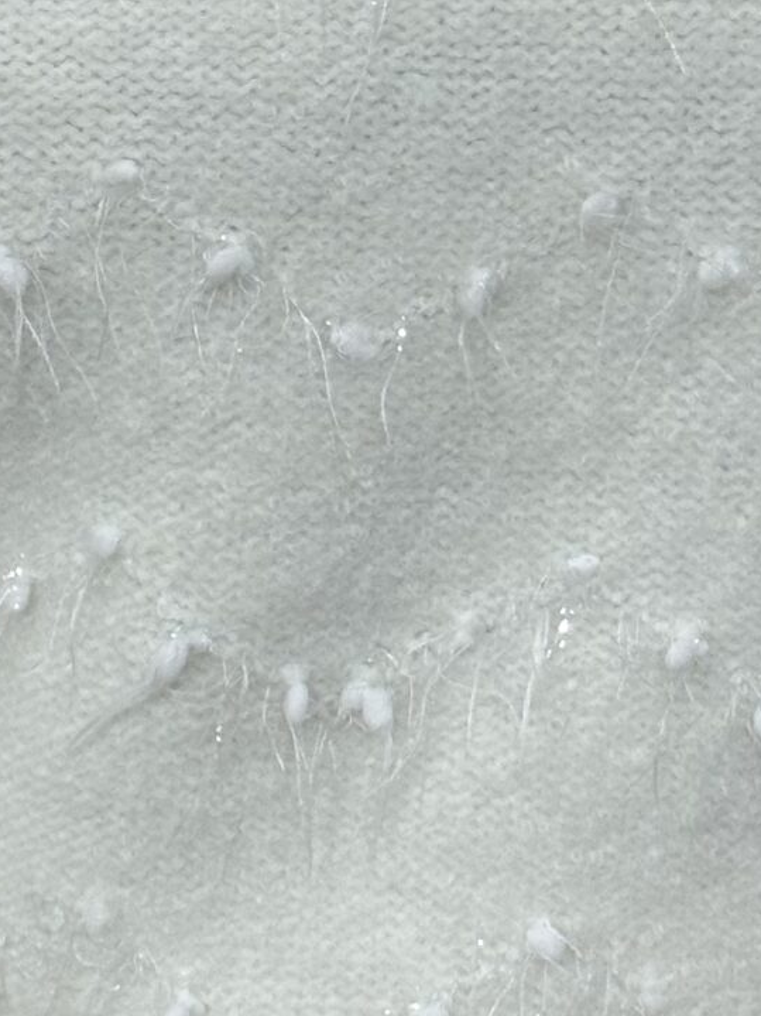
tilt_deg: -32.4
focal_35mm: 171
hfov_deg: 8.6
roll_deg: -7.1
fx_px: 5014
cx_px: -82
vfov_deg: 11.5
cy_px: 44
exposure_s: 1/100
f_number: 1.78
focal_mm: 6.76
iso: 80
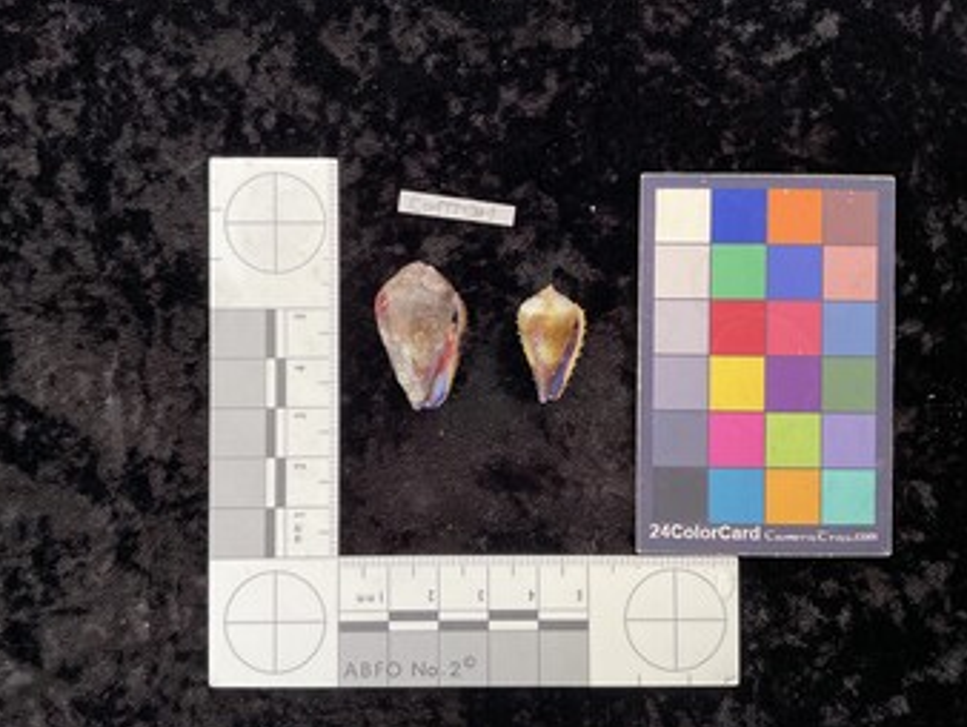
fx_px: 839
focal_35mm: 30
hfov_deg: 59.9
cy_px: 365
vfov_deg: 46.8
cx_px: 486
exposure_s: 1/60
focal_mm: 3
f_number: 1.8
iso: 64
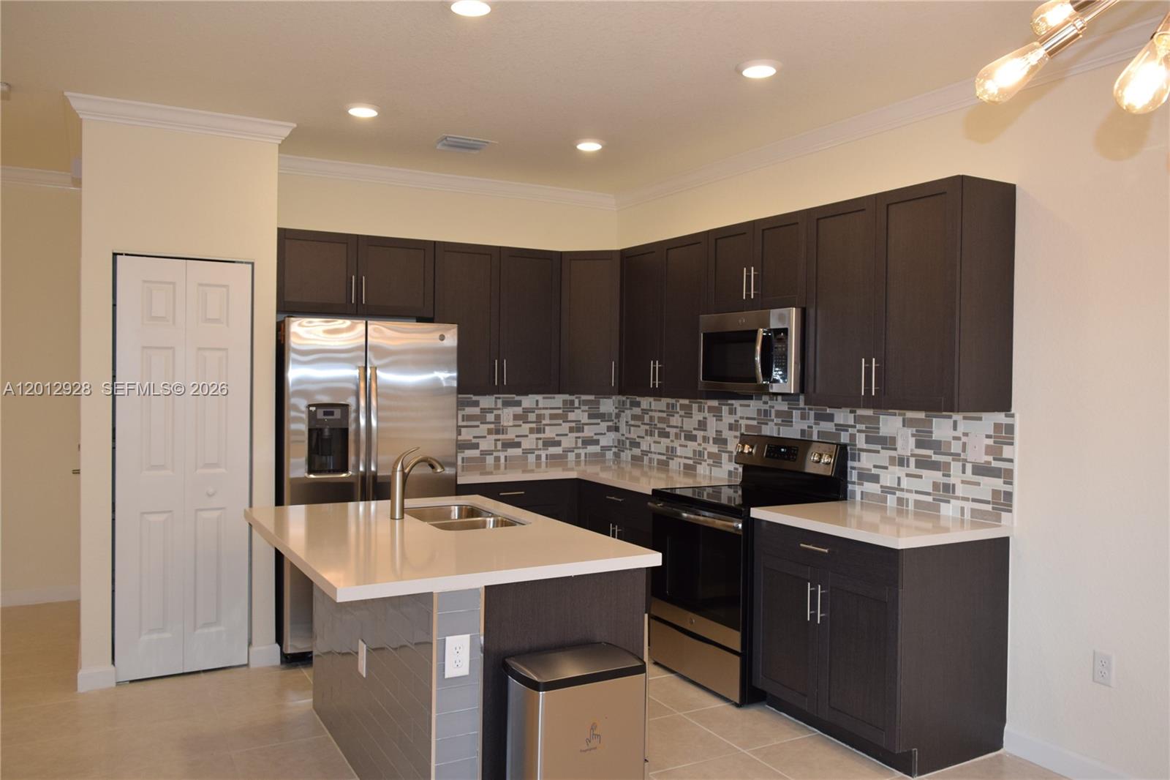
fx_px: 877
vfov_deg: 47.9
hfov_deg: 67.4
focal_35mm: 27
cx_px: 585
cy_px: 390
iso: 720
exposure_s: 1/125
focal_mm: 18
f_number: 5.6
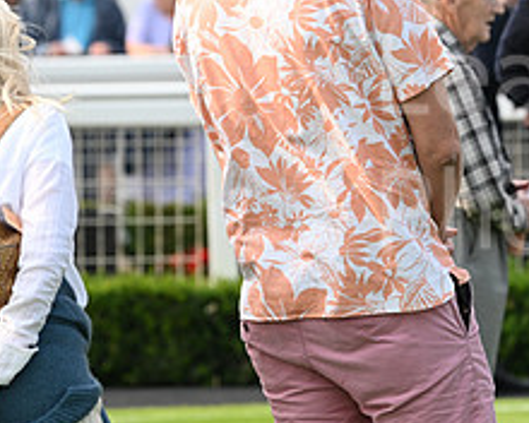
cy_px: 97
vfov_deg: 3.1
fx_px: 7766
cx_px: 693
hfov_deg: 3.9
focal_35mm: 496
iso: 400
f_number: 5.6
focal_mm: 200
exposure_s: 1/800
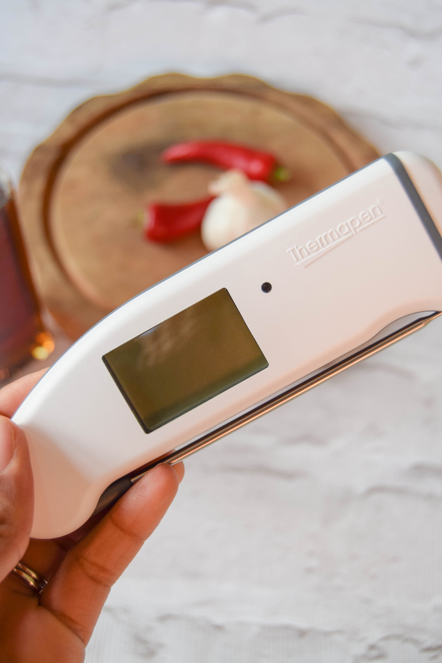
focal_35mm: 45
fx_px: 829
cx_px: 221
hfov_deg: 29.9
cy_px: 332
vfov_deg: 43.6
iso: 450
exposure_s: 1/60
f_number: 4.2
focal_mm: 30
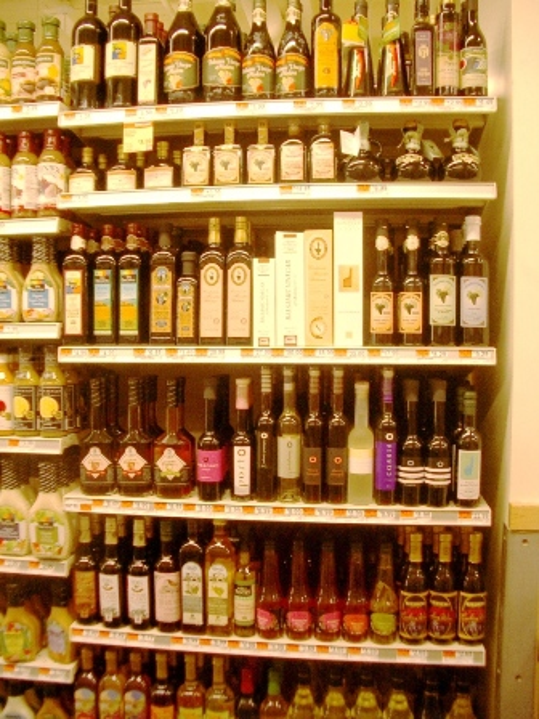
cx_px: 270
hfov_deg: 40.7
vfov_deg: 52.6
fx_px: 727
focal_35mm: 35
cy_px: 360
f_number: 2.6
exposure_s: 1/25
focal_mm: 5.8
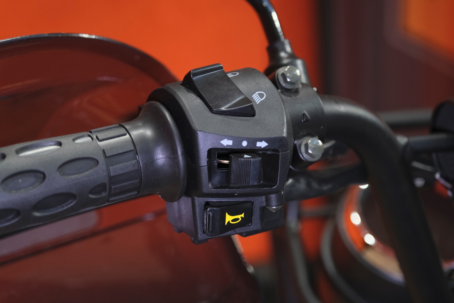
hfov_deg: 27.7
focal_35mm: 73
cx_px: 227
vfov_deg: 18.7
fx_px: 921
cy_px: 152
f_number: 4
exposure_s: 1/125
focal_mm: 48.5
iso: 1600
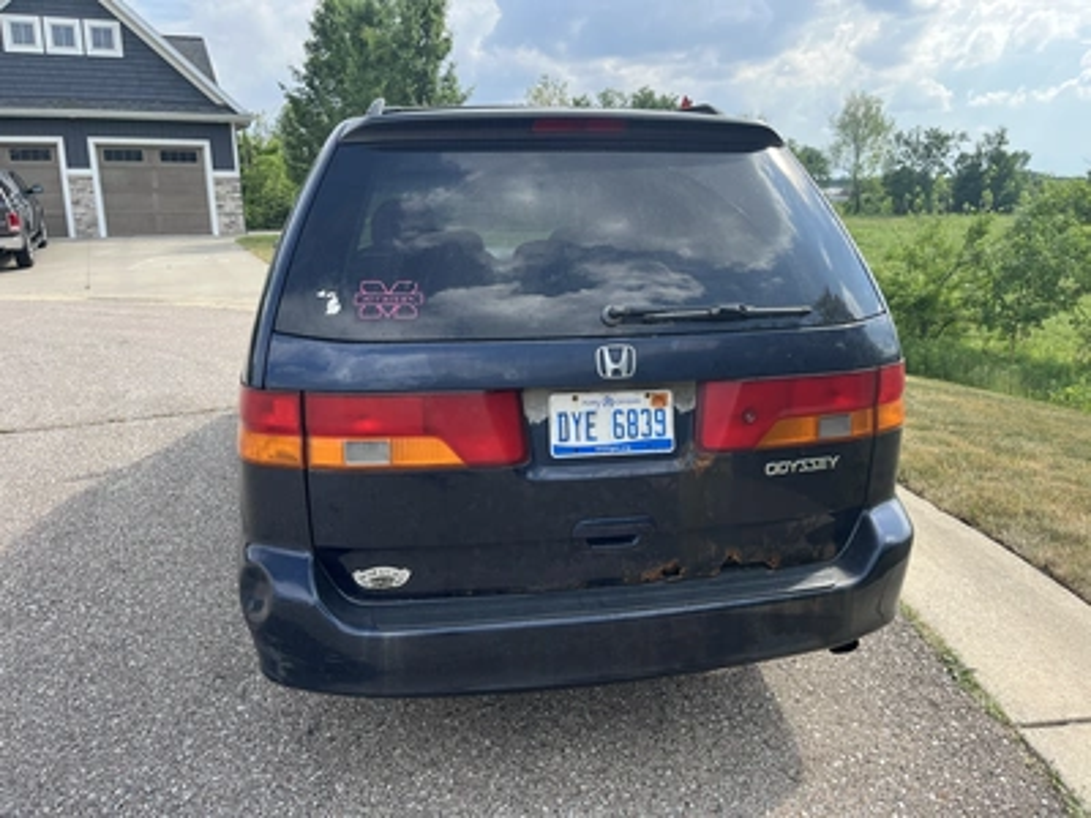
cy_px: 409
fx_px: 819
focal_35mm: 26
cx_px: 546
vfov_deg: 53.1
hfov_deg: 67.3
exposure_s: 1/1325
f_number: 1.6
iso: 50
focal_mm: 5.1
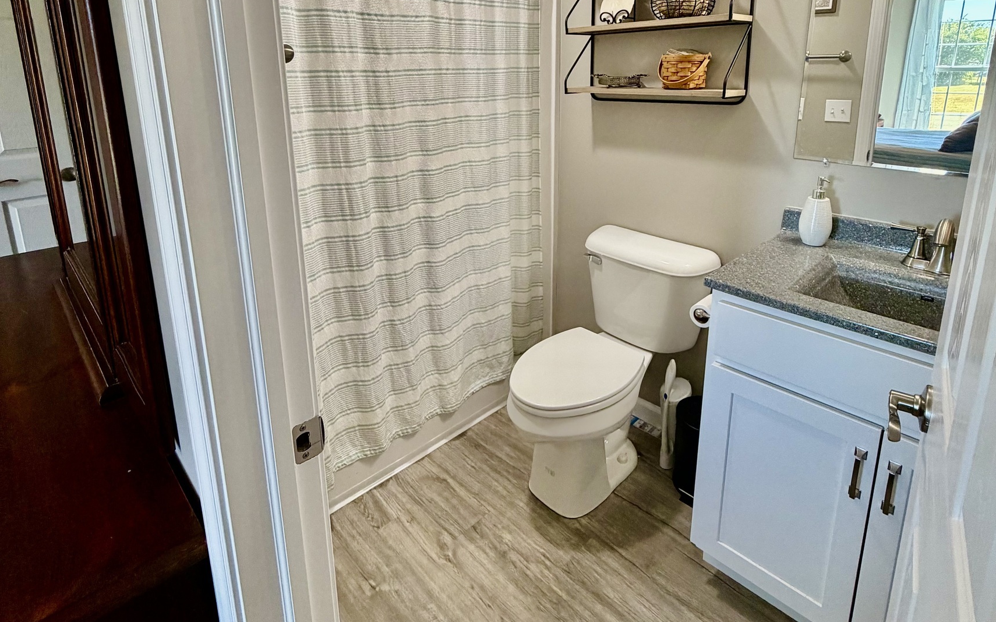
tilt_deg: -12.1
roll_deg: +0.9
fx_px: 543
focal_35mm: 20
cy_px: 192
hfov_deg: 85.1
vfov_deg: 57.9
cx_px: 502
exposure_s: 1/60
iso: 200
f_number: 2.2
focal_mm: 2.22
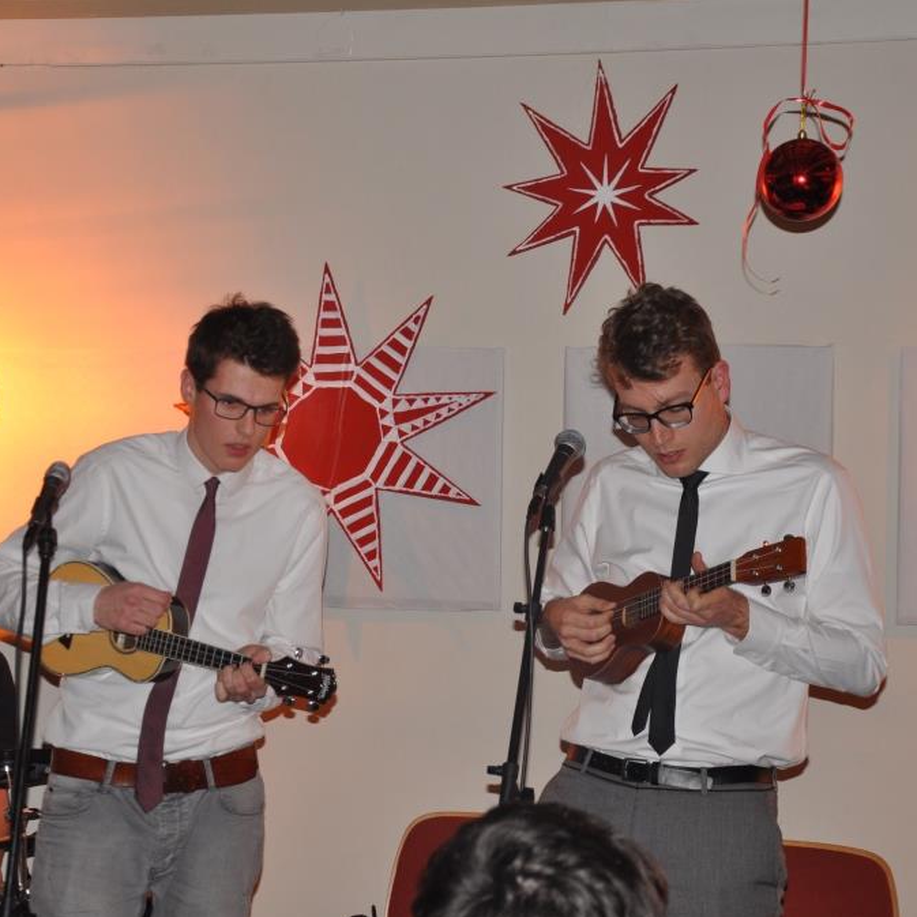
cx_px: 406
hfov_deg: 18.7
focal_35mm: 93
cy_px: 461
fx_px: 2787
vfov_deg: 18.7
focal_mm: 48
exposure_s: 1/60
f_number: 4.8
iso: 800
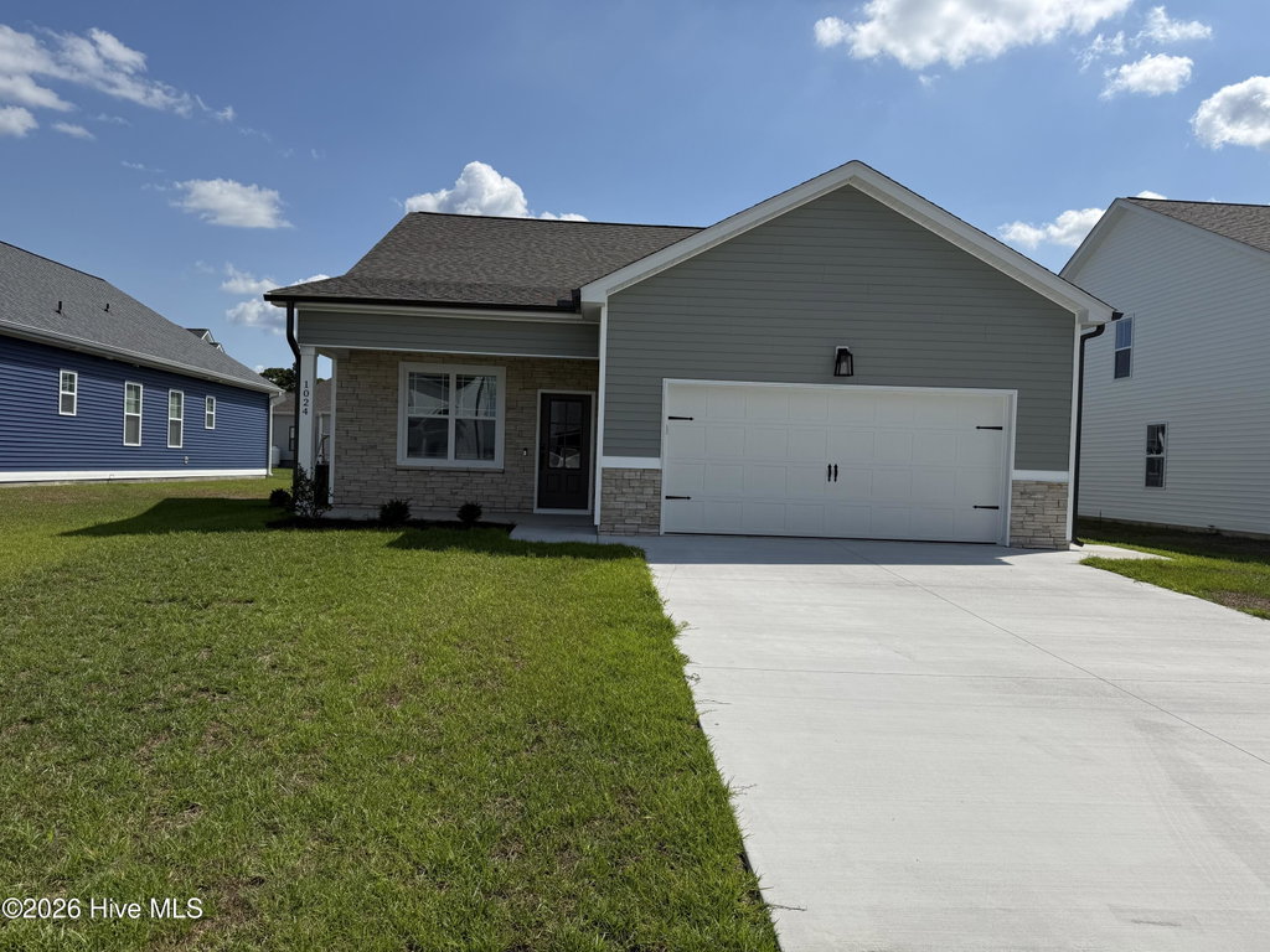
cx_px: 635
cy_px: 476
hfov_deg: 71.6
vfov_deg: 56.8
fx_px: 881
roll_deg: -1.5
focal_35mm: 24
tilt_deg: -0.6
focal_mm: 6.76
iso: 80
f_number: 1.78
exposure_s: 1/10309
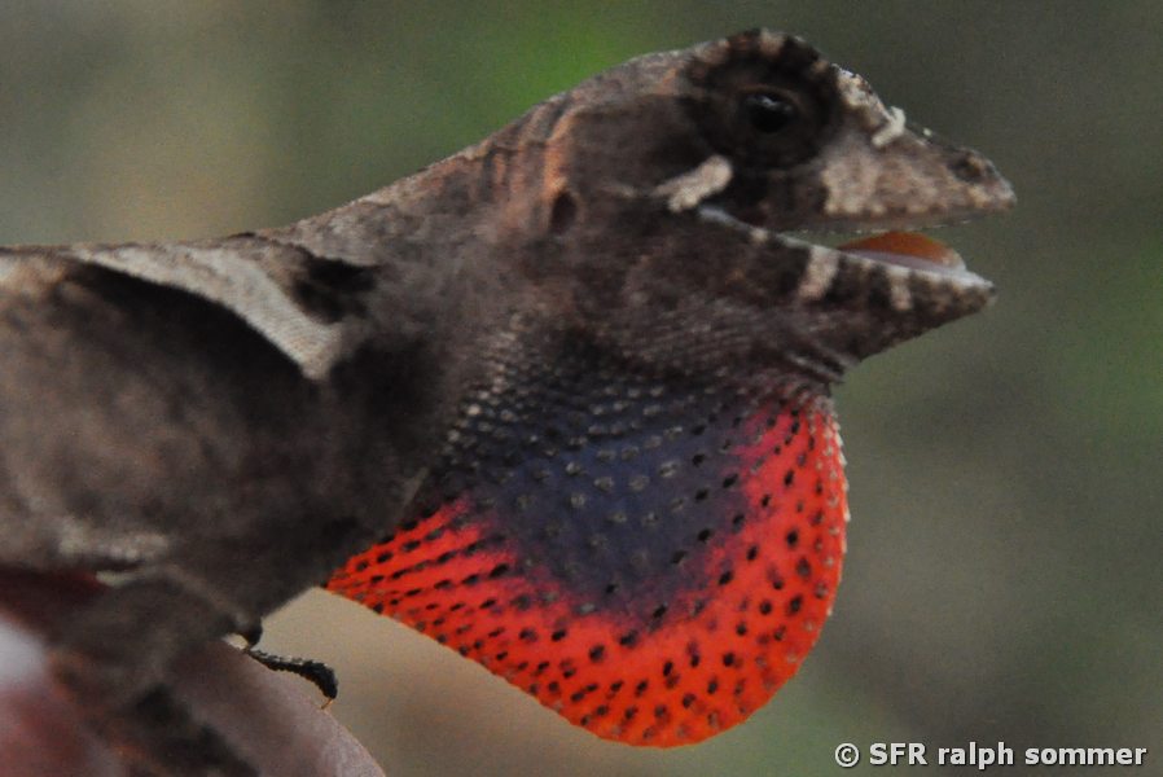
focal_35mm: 105
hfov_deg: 19.4
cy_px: 388
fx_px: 3394
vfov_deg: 13.1
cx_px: 582
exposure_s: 1/60
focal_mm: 70
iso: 3200
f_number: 5.6
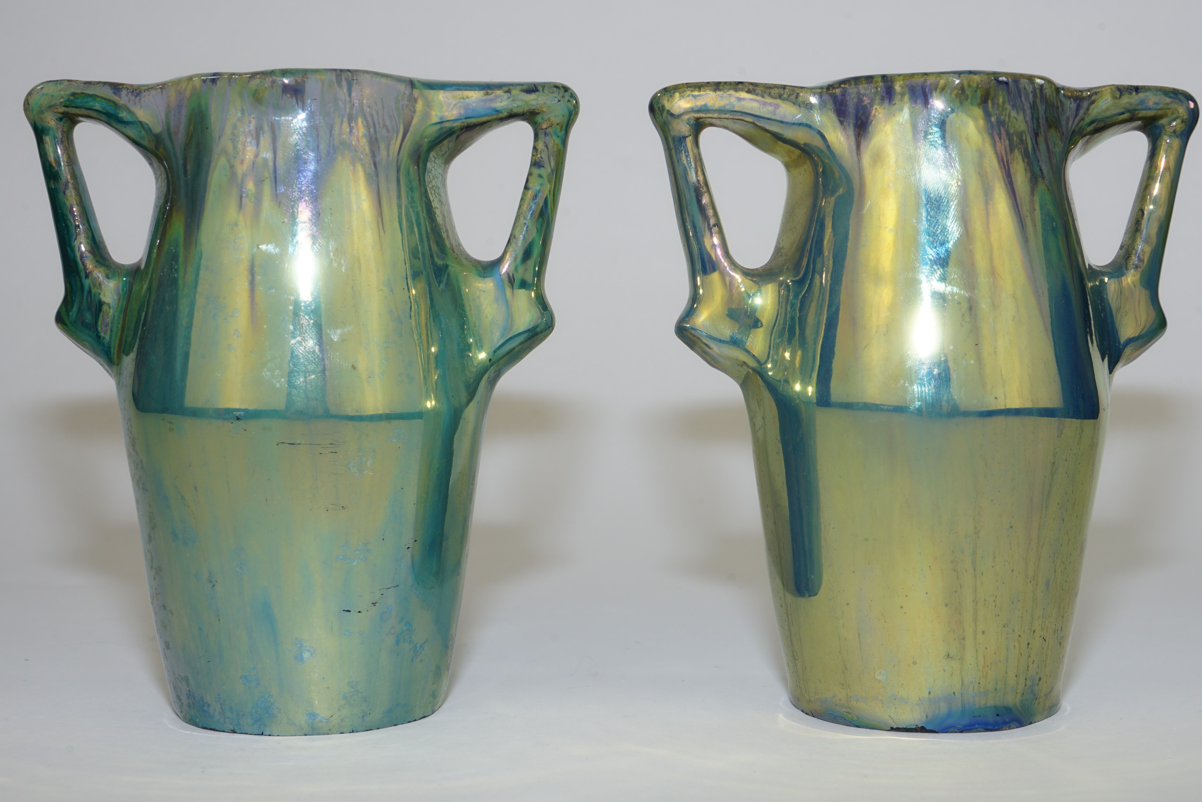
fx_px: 1636
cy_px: 401
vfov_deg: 27.5
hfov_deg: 40.3
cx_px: 601
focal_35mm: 49
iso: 100
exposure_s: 1/40
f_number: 14
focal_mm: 49
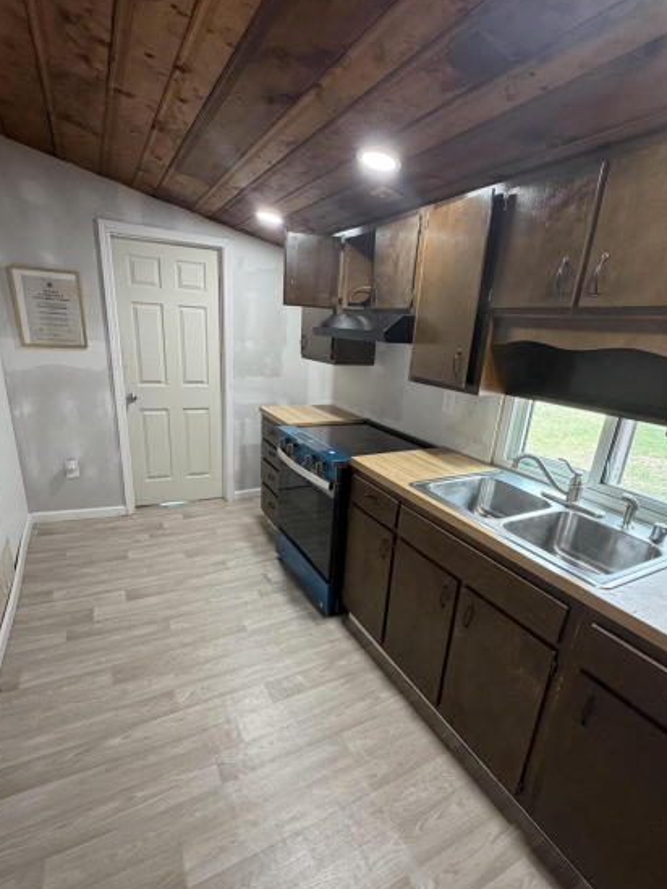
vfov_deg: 90.8
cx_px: 329
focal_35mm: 17
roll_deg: -3.3
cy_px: 479
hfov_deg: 74.7
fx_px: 437
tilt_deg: -18.4
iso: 250
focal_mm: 2.22
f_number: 2.2
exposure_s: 1/60
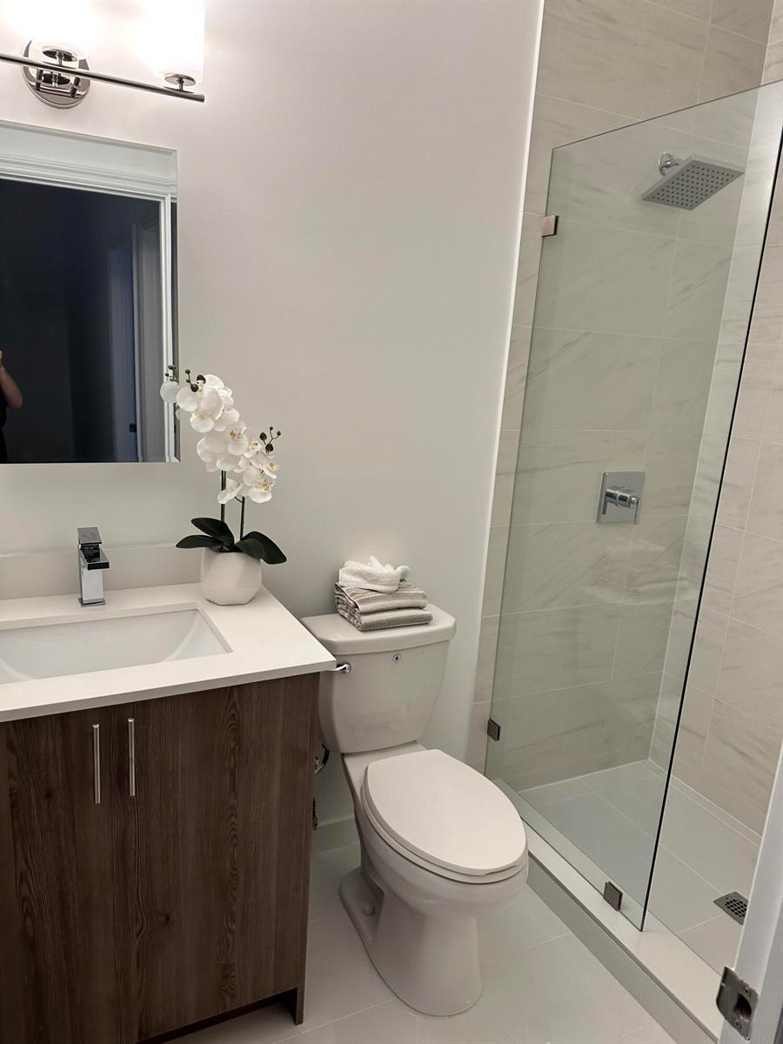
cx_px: 392
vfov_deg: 71.6
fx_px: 724
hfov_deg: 56.8
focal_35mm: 24
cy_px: 522
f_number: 1.78
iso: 125
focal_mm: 6.86
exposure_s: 1/120
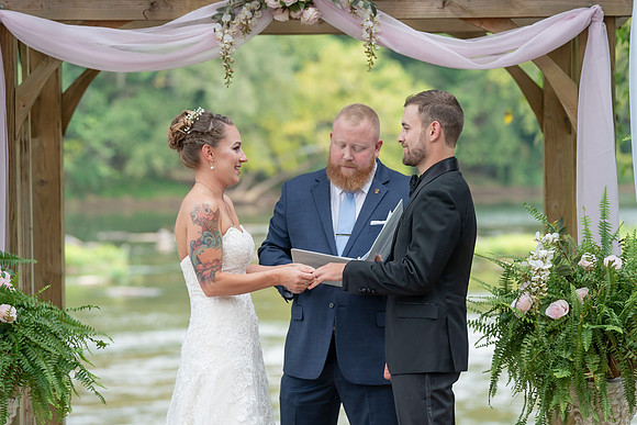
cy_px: 198
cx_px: 306
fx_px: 2634
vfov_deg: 9.2
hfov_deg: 13.8
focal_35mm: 149
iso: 320
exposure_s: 1/200
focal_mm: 136
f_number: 4
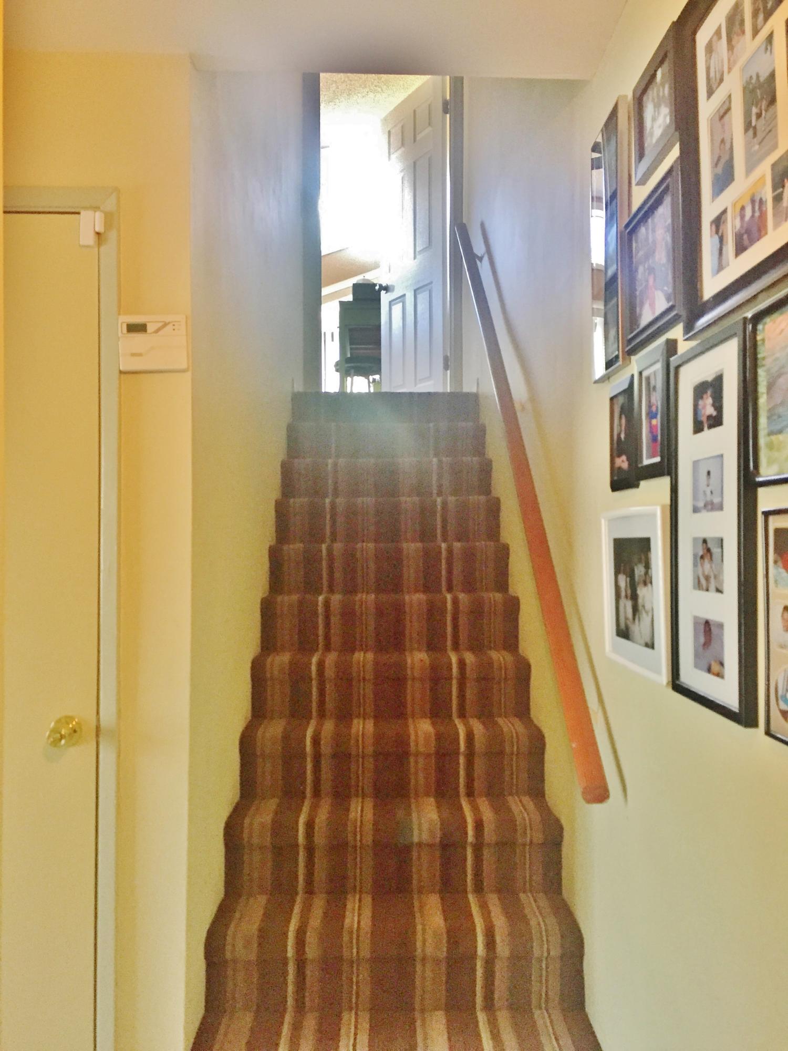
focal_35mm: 29
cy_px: 526
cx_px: 394
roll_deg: +0.2
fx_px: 880
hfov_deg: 48.2
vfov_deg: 61.7
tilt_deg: +0.6
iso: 160
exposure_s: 1/30
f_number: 2.2
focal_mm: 4.15
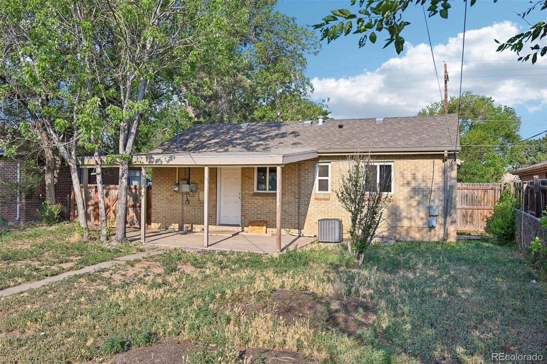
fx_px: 456
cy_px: 182
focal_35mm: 30
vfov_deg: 43.6
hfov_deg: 61.9
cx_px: 274
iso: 64
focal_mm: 30
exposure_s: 1/60
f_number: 10
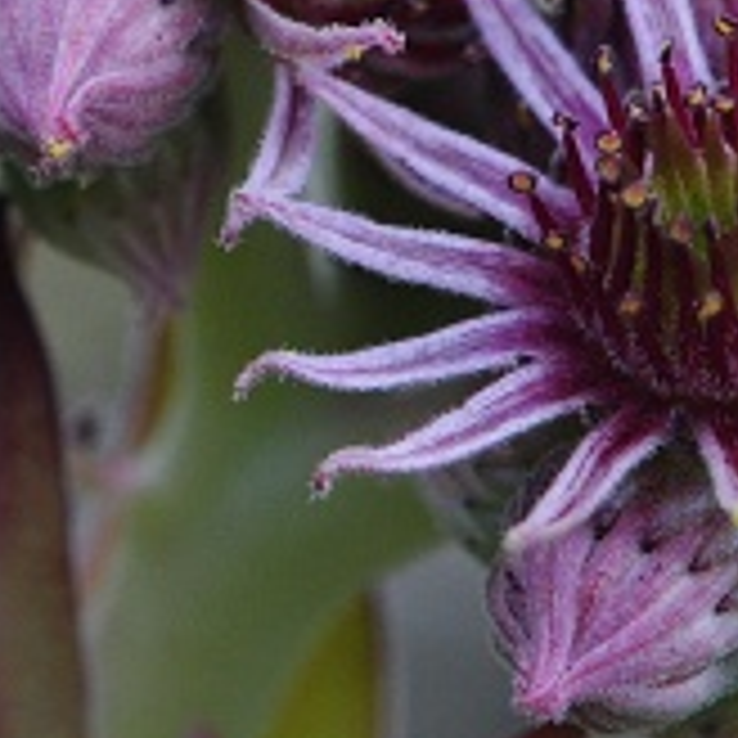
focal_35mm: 528
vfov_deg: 3.3
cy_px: -148
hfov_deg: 3.3
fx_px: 12737
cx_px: 22
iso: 400
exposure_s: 1/80
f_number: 7.1
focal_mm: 85
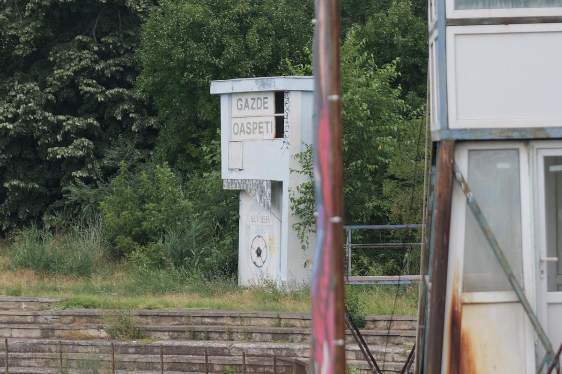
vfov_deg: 13.0
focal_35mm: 105
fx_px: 1639
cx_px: 281
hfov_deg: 19.5
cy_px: 187
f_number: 4
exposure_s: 1/1000
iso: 125
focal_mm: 105
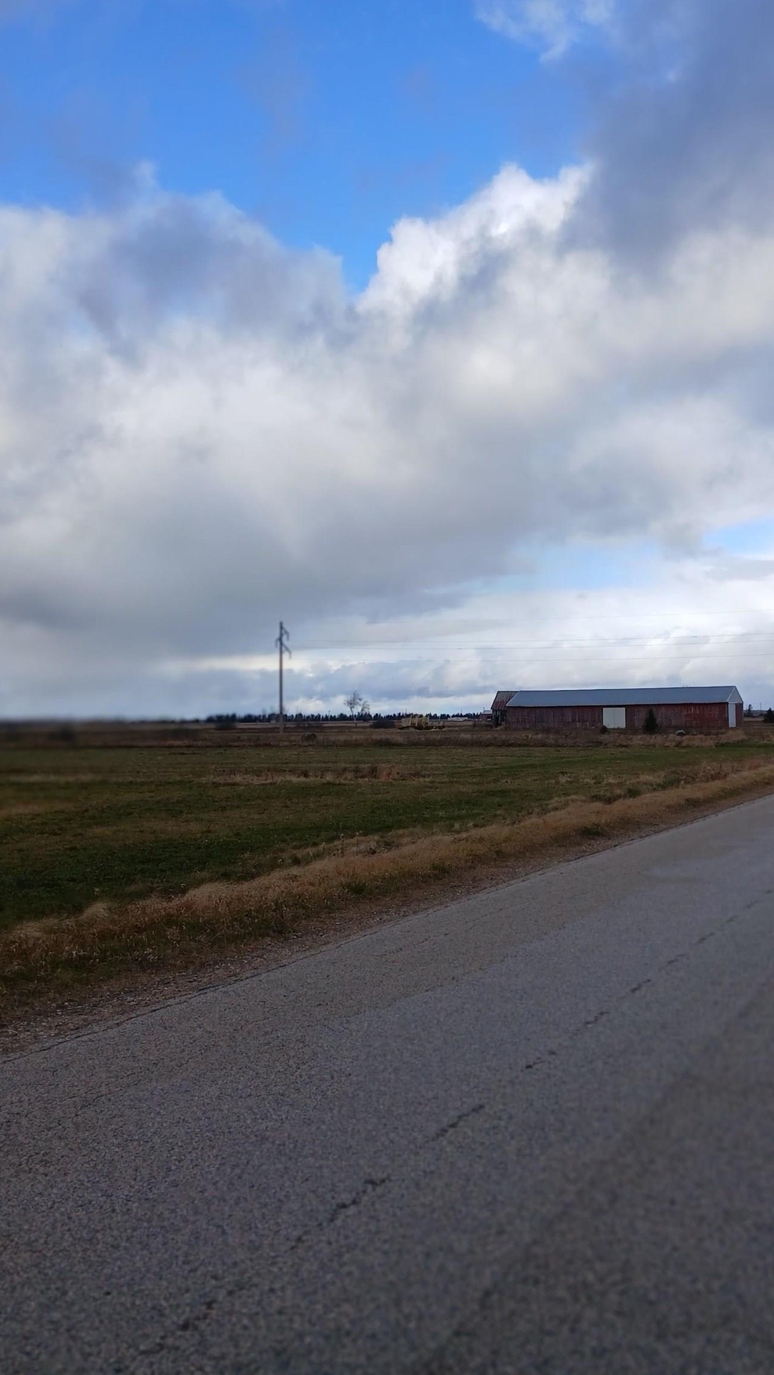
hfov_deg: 31.1
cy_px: 684
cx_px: 468
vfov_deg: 52.8
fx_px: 1387
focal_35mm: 38
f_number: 1.8
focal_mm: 3.98
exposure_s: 1/534
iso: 20
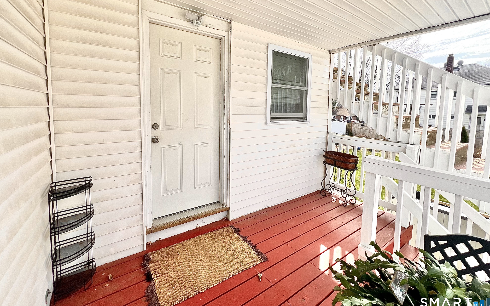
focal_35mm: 14
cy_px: 124
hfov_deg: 105.3
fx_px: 187
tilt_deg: -4.9
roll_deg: -1.0
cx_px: 245
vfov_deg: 77.8
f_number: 1.8
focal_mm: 1.57
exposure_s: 1/605
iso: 32
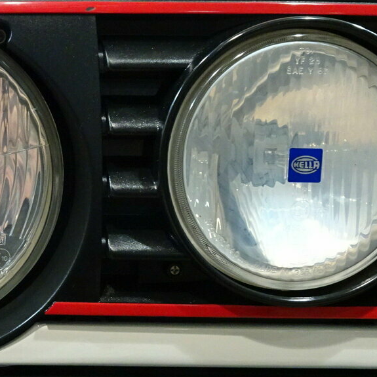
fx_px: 727
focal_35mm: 59
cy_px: 177
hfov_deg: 28.3
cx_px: 62
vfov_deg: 29.1
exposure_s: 1/8
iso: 800
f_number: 4
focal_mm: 5.43
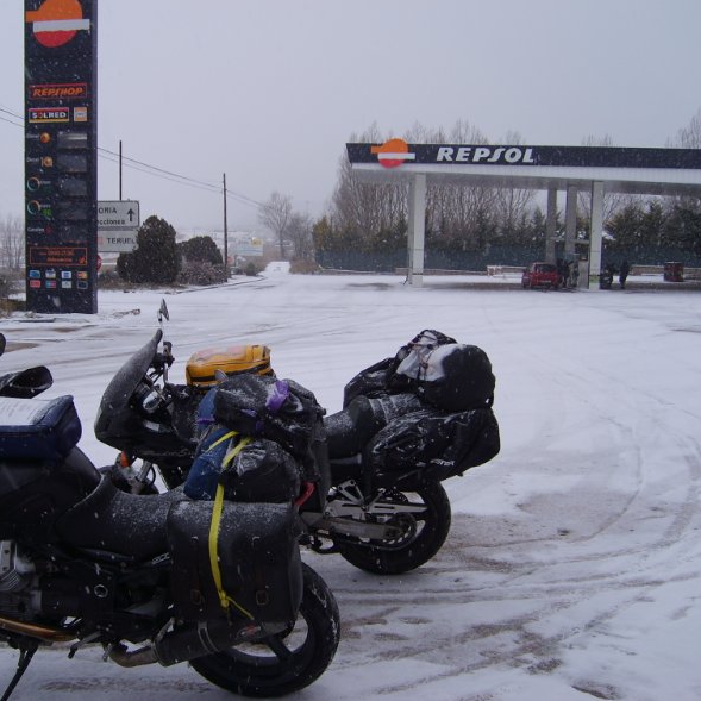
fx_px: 962
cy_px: 348
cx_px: 265
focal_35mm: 42
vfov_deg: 40.0
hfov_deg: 39.8
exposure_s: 1/125
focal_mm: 5.8
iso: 50
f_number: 2.8
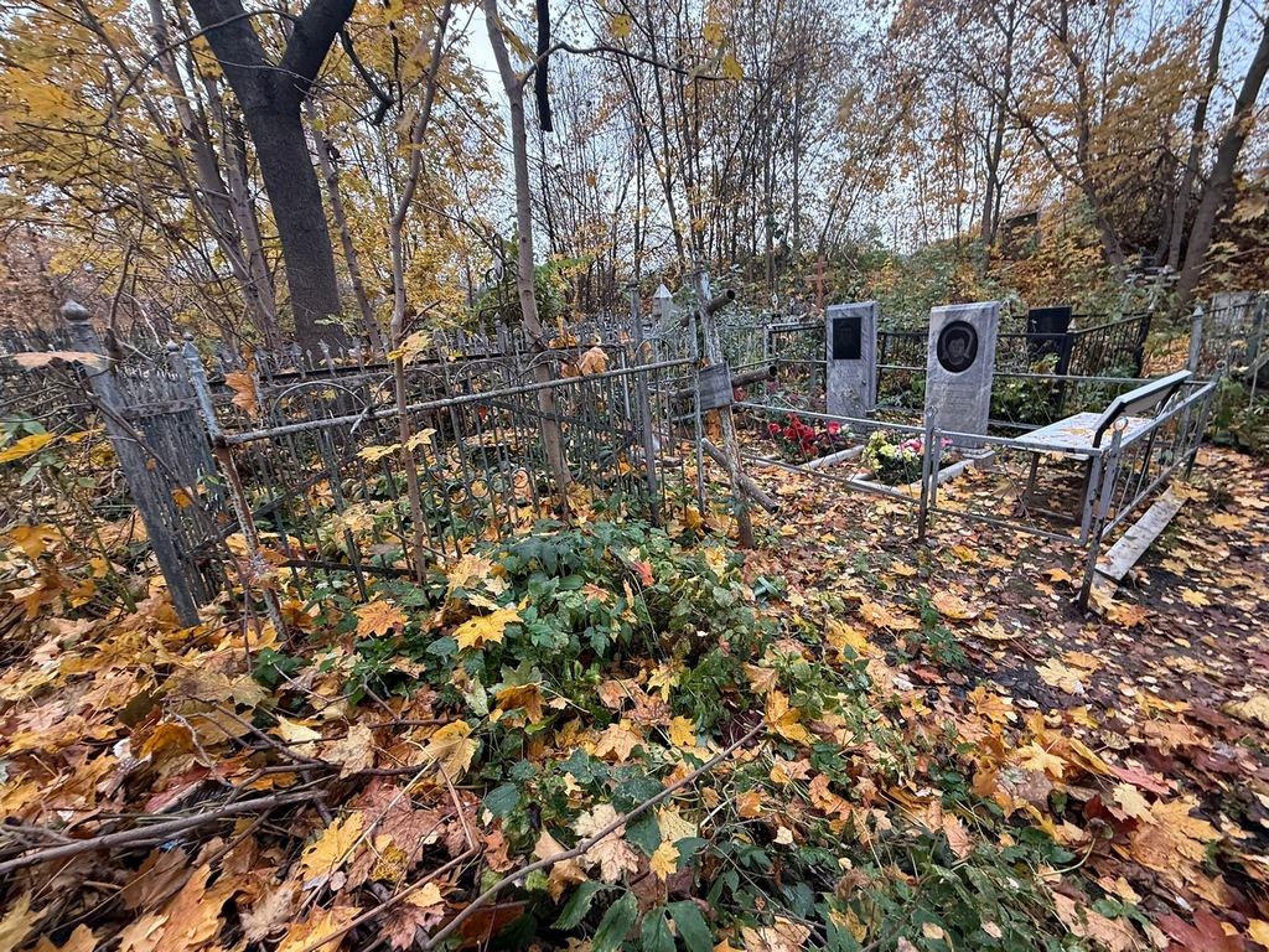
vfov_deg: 85.7
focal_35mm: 14
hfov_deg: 102.1
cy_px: 476
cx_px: 634
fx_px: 513
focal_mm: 2.22
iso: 100
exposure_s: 1/99
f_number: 2.2
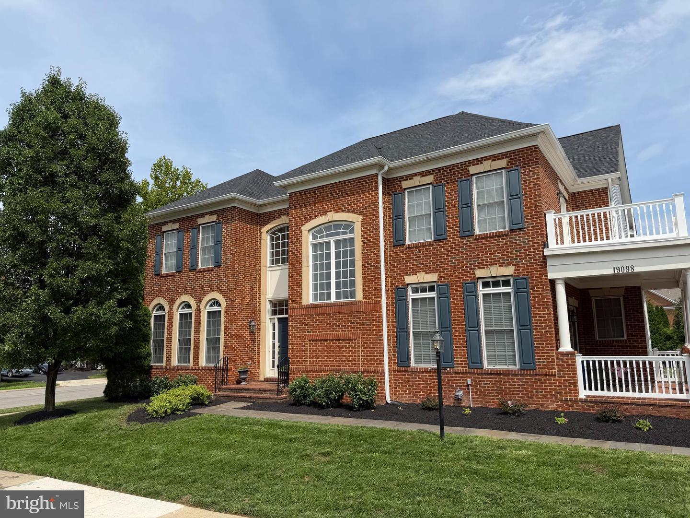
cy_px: 259
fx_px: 478
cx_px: 345
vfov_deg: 56.8
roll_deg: +1.2
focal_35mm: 24
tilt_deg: +8.5
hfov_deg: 71.6
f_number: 1.78
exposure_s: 1/4975
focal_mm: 6.76
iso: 80
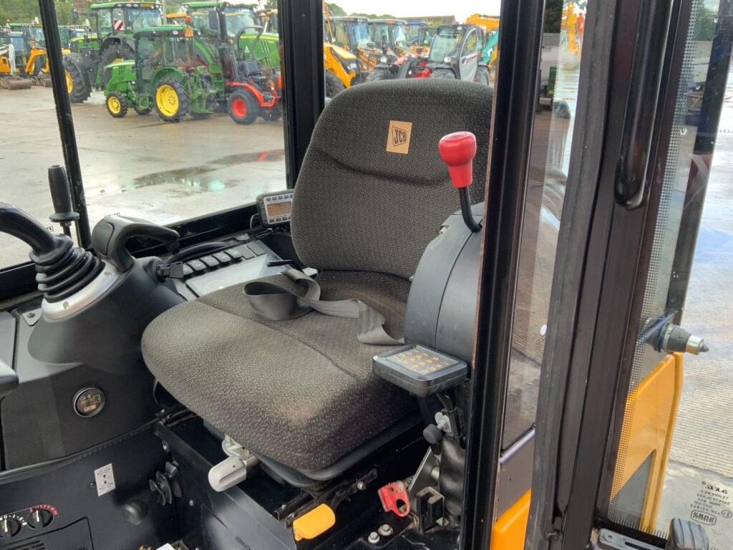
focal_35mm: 29
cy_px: 275
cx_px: 366
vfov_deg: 48.2
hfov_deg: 61.7
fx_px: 614
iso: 40
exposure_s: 1/122
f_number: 1.8
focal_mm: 3
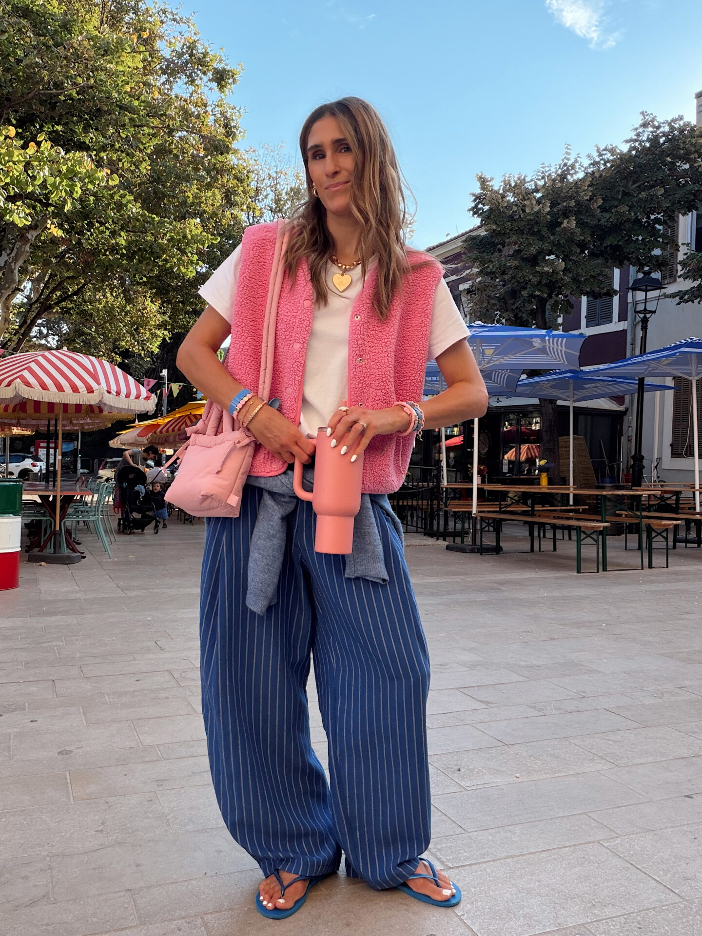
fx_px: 811
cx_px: 351
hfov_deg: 46.8
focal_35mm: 30
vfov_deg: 60.0
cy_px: 468
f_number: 1.9
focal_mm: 2.71
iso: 32
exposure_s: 1/775
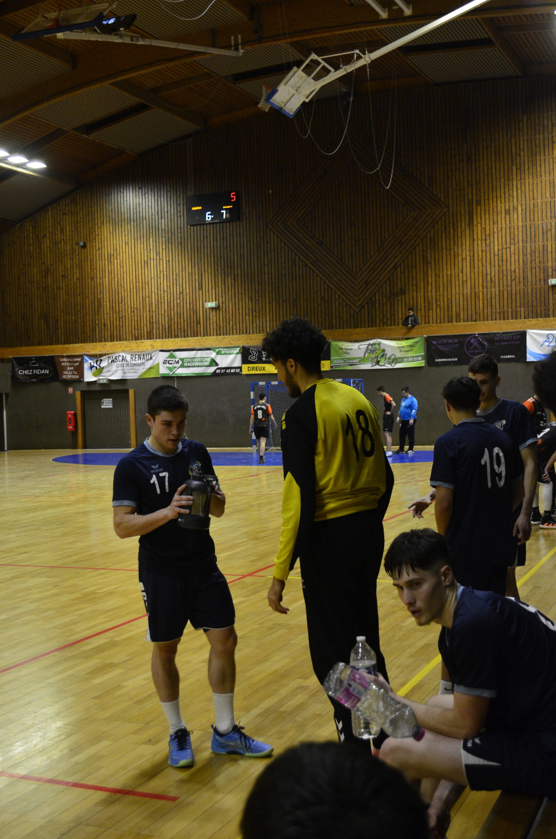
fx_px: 1047
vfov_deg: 43.7
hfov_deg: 29.7
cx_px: 278
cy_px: 420
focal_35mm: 45
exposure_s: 1/180
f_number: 4.5
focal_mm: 30
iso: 1600
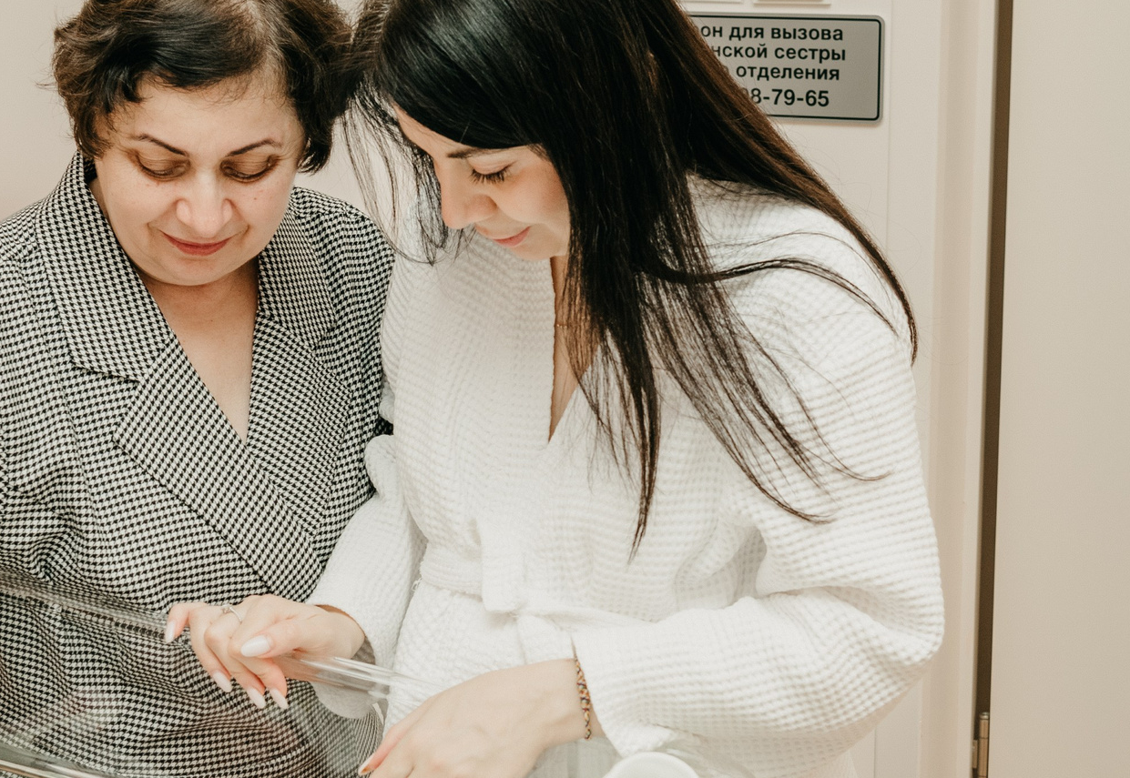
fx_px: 2442
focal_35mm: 77
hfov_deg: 26.0
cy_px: 379
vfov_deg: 18.1
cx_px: 457
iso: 160
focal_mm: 34
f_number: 5
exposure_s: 1/160
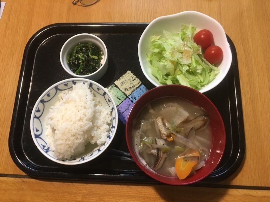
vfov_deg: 48.2
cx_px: 135
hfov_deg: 61.7
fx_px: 226
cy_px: 101
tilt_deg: -73.7
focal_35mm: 29
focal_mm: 4.15
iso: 80
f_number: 2.2
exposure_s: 1/10
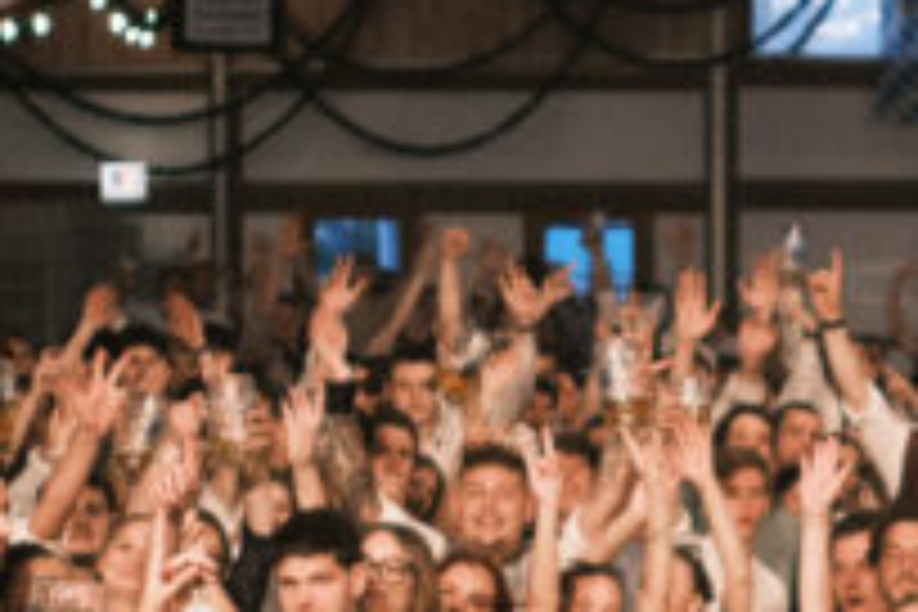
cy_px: 686
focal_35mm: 176
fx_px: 4488
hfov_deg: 11.5
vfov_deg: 7.7
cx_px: 1044
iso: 1600
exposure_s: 1/500
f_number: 2
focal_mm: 23
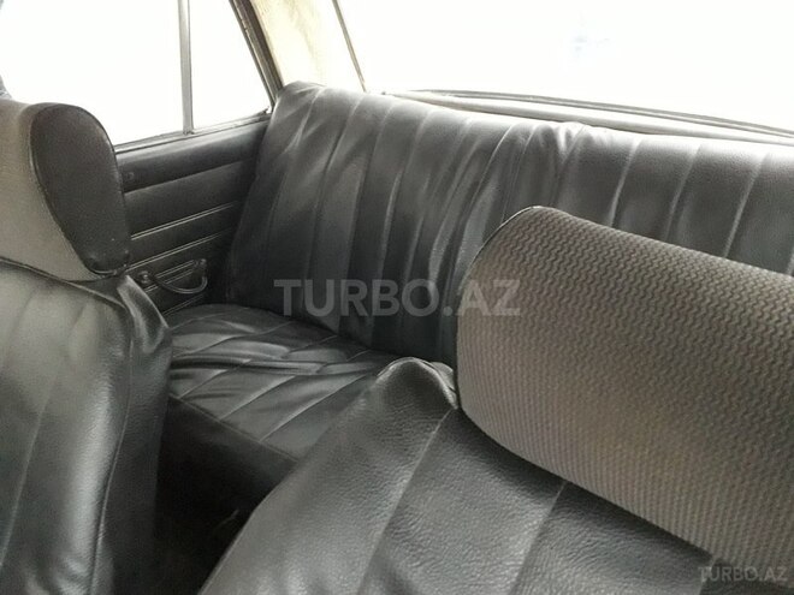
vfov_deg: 51.4
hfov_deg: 65.3
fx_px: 619
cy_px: 298
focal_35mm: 27
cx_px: 397
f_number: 1.9
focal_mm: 3.6
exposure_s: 1/17
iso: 800
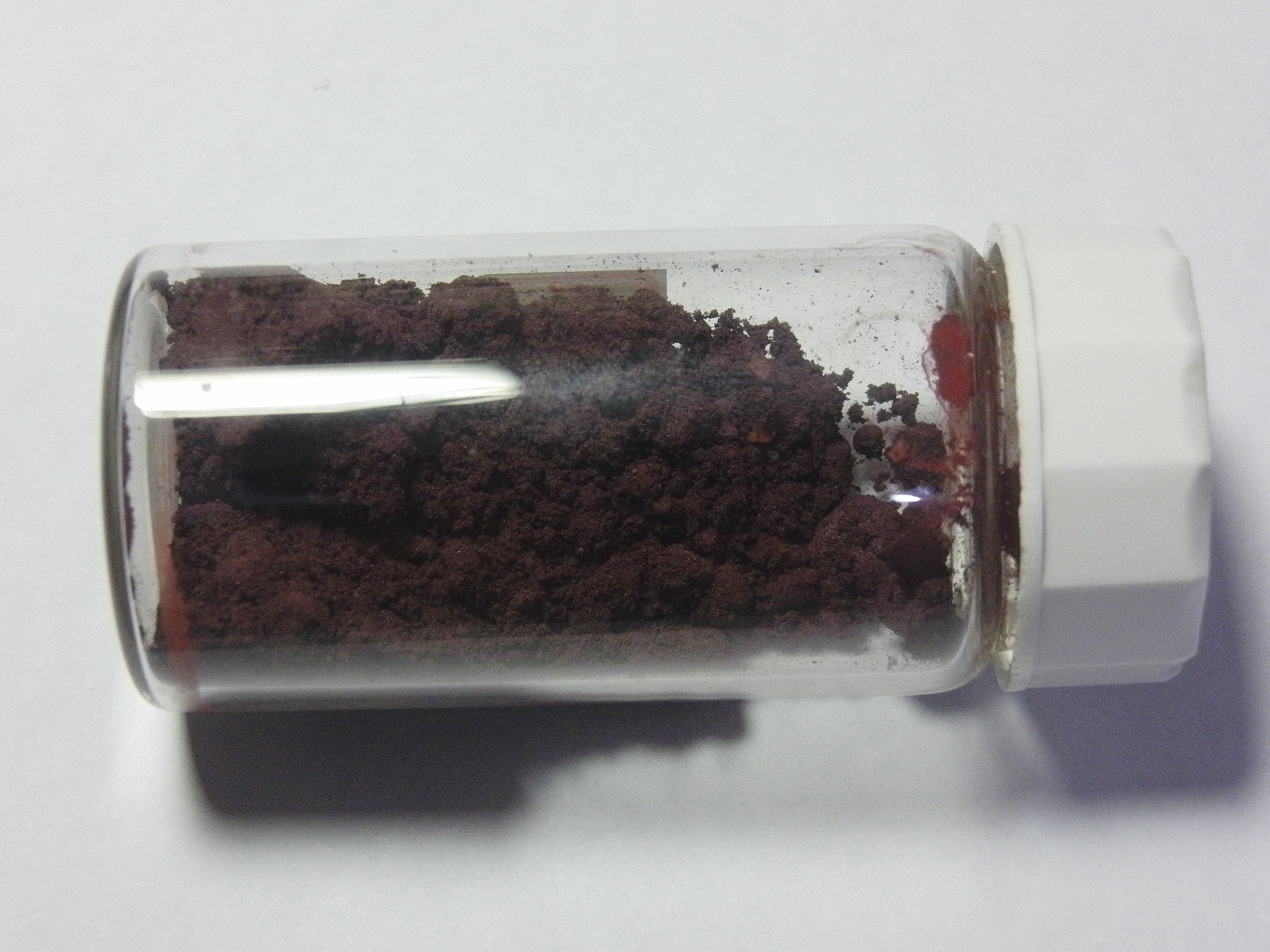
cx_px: 635
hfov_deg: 24.4
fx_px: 2935
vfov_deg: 18.4
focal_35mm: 80
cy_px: 476
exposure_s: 1/60
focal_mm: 13.6
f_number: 4.6
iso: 640
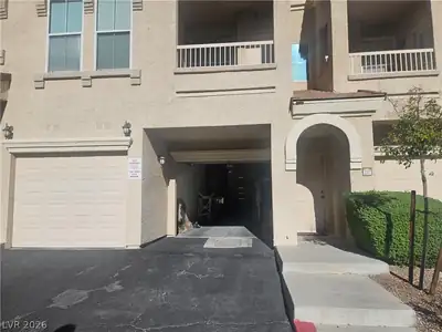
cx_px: 221
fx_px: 294
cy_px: 166
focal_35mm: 23
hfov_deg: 73.9
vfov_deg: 58.9
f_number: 1.8
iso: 25
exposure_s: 1/4529
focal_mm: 5.4
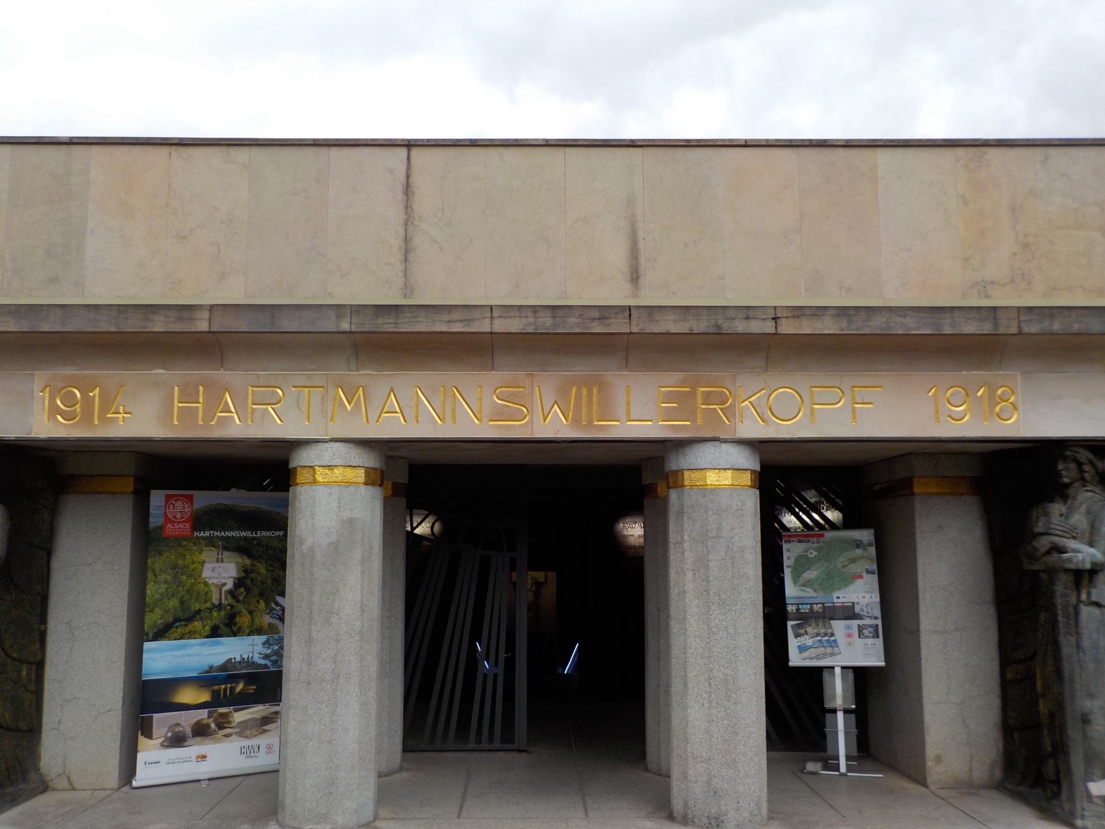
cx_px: 552
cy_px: 414
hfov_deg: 60.0
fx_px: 958
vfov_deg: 46.8
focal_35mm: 30
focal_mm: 4.1
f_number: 3.3
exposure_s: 1/100
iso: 125
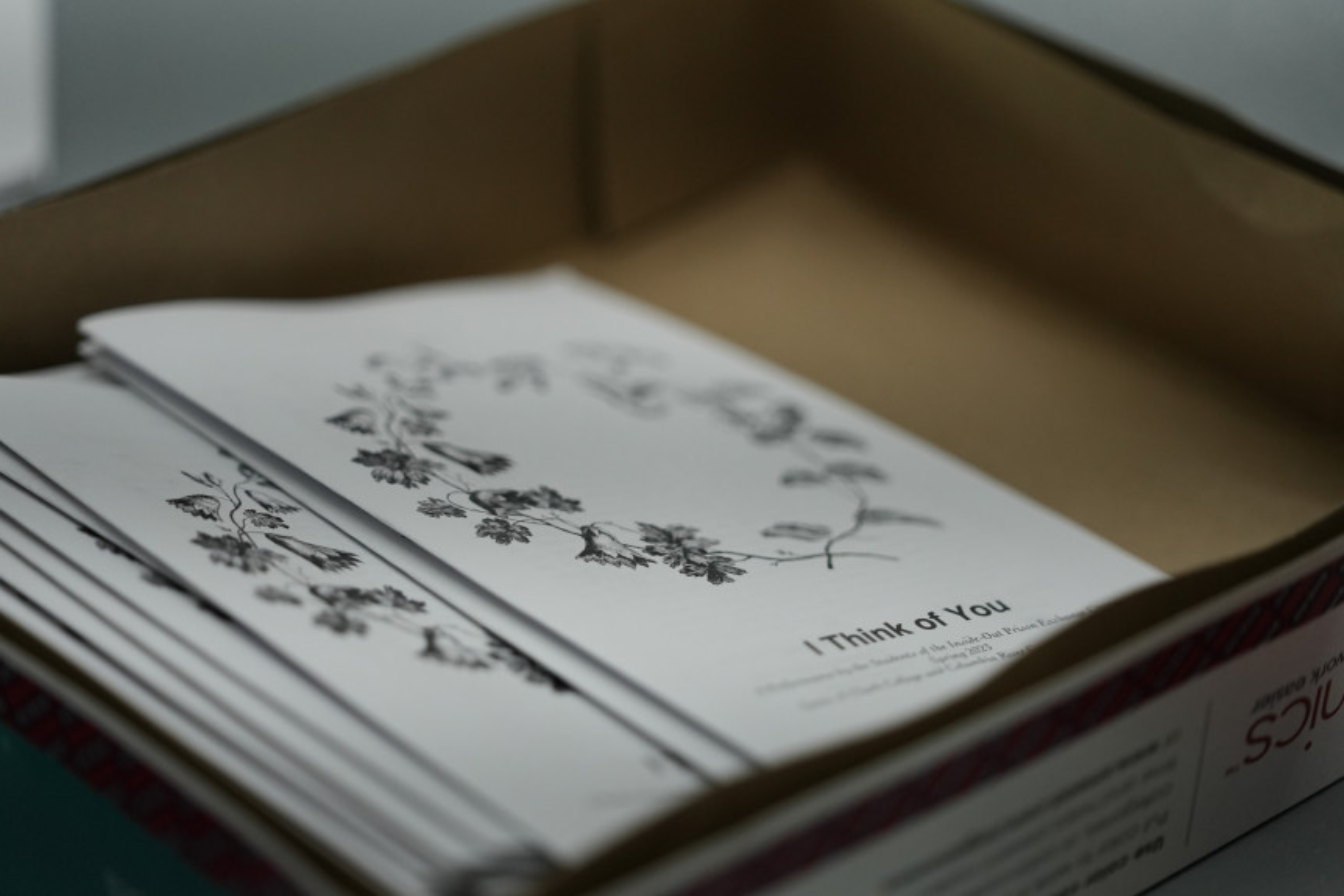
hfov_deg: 19.6
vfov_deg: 13.2
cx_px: 672
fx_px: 3883
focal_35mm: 104
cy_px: 448
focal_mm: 103
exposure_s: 1/400
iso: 2500
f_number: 2.8
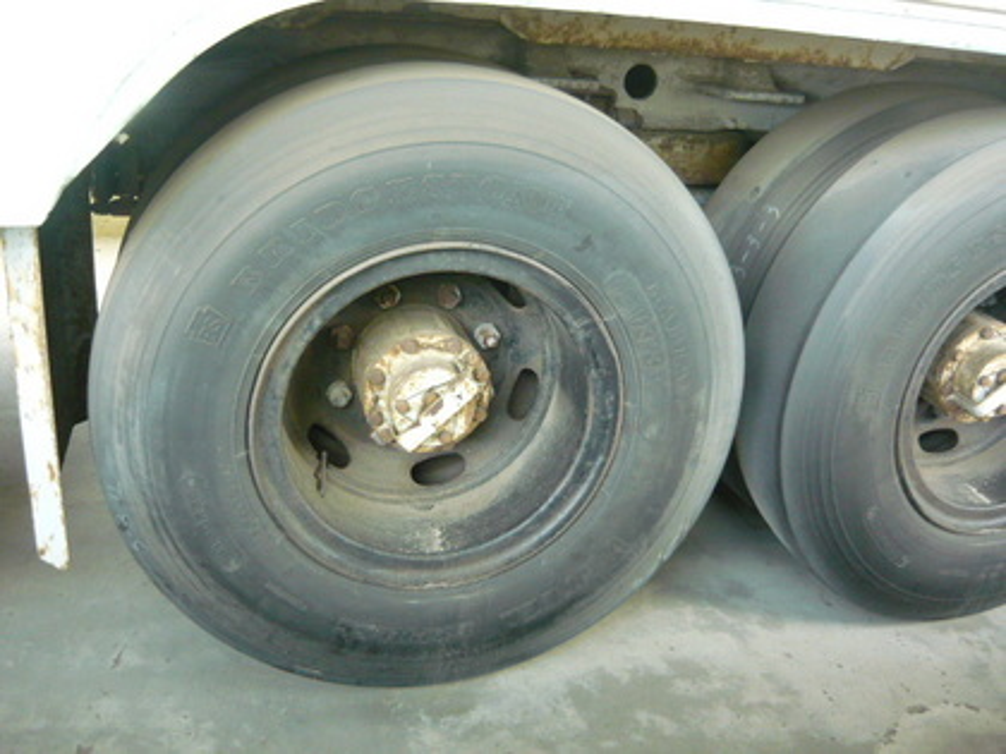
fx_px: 959
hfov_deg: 55.4
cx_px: 503
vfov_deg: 42.9
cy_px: 377
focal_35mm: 33
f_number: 2.8
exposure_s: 1/30
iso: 400
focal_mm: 5.5
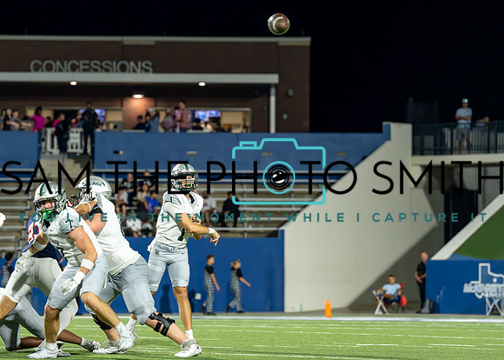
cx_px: 203
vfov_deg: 7.0
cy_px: 181
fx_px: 2959
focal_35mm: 207
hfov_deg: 9.7
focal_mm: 131
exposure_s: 1/1600
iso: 3200
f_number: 2.8
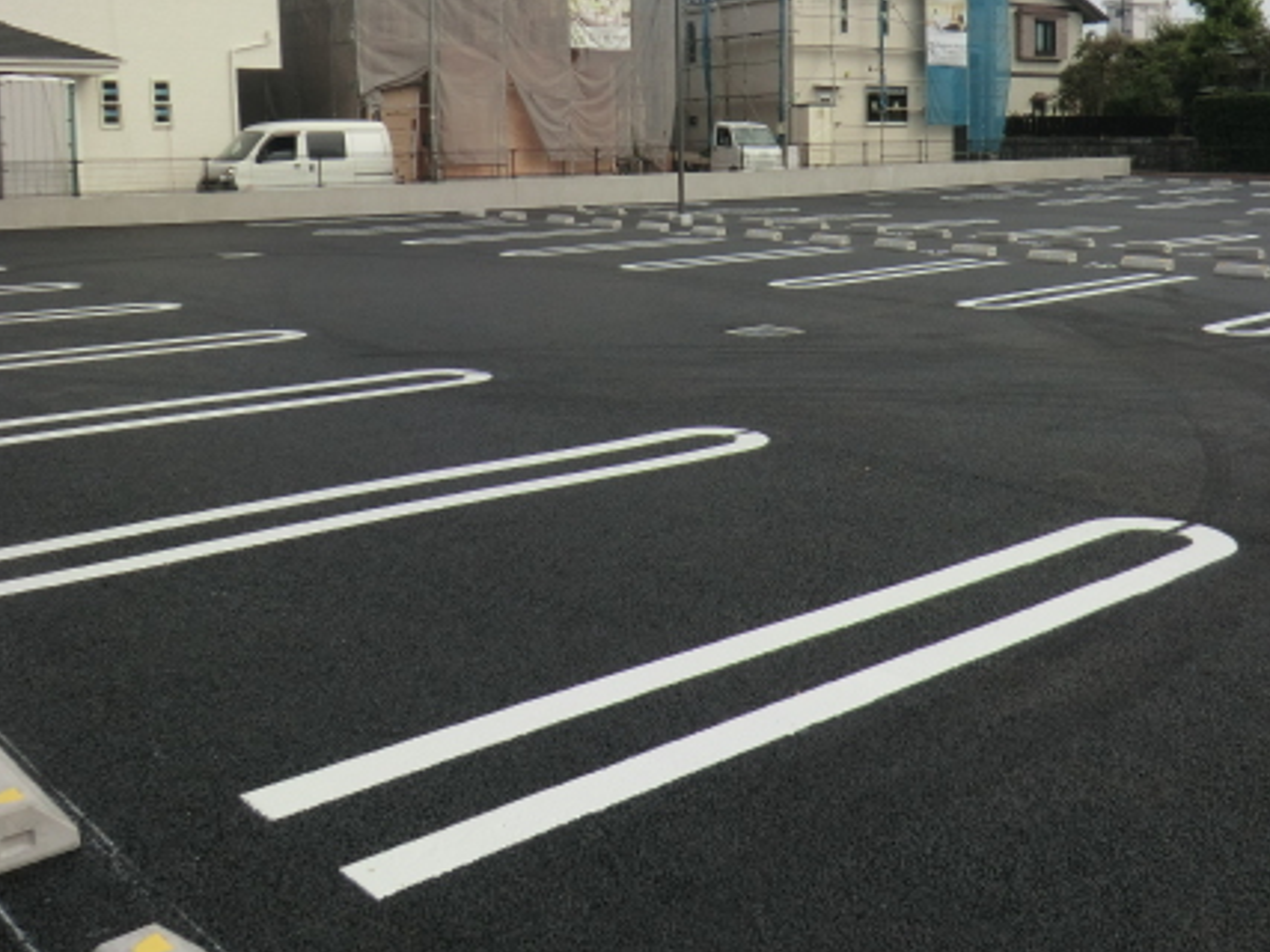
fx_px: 1320
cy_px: 247
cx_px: 857
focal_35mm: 36
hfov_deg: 50.4
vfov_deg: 38.7
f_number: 7.5
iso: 80
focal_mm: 4.3
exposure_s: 1/200
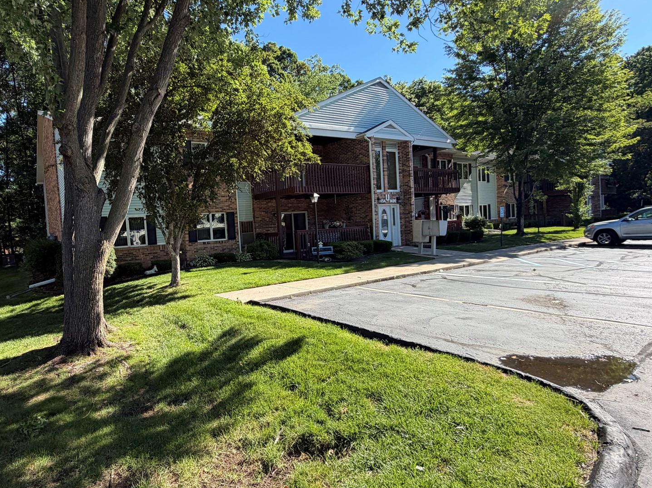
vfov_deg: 66.0
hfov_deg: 80.1
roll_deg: +3.7
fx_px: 377
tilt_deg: -2.8
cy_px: 244
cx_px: 240
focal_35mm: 20
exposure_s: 1/502
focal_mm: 2.22
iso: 50
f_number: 2.2
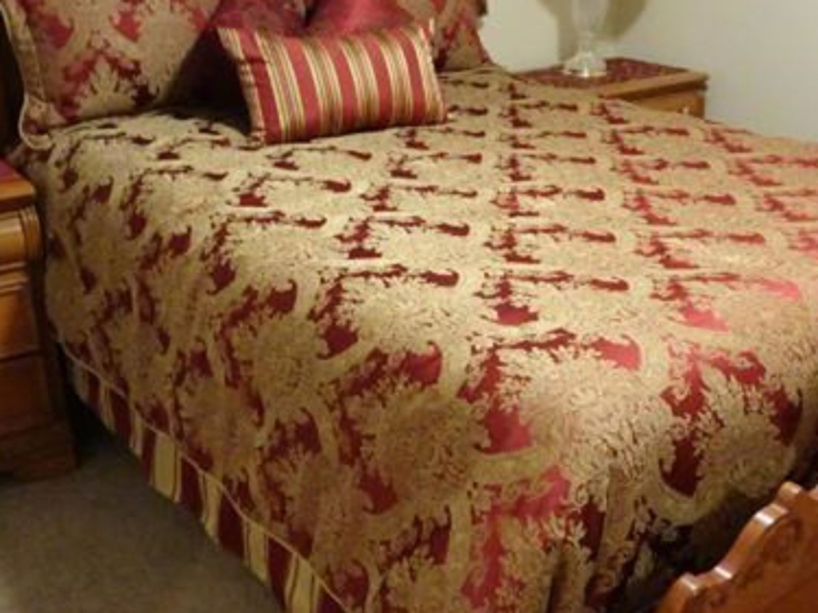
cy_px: 308
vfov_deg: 35.1
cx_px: 449
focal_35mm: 41
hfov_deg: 45.7
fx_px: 969
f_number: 3.5
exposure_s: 1/30
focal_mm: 4.1
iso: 1600
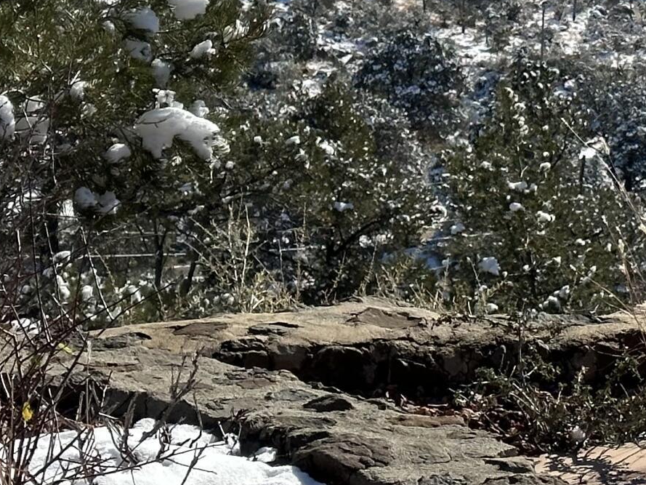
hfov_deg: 12.0
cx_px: 673
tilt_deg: -4.1
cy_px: -146
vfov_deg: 9.0
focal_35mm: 162
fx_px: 3024
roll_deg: -2.4
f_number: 1.78
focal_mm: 6.86
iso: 64
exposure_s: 1/5556
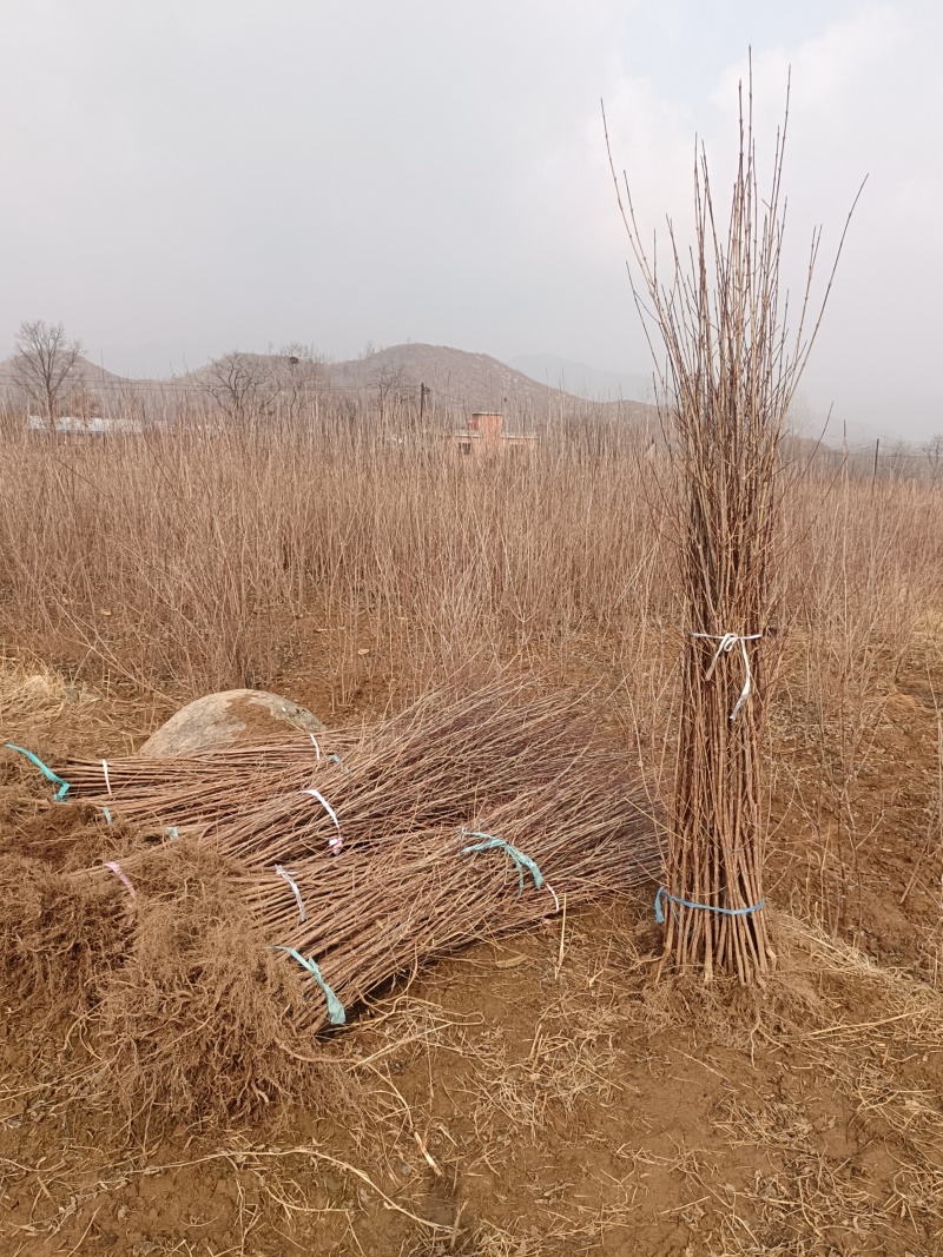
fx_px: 981
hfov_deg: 51.3
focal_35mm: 27
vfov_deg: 65.3
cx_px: 472
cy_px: 628
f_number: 1.9
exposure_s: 1/376
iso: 100
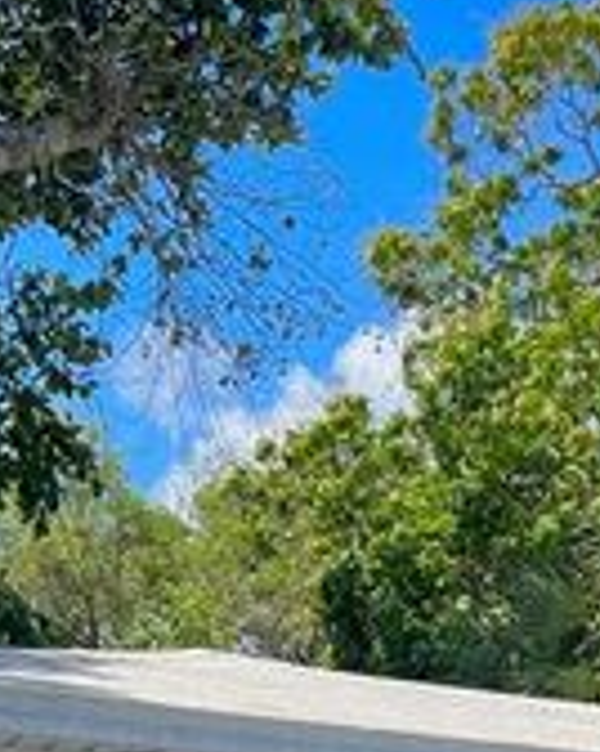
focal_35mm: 101
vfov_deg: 17.7
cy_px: 991
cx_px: 712
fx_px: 2246
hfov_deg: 14.7
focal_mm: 5.7
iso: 50
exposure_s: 1/2632
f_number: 1.5
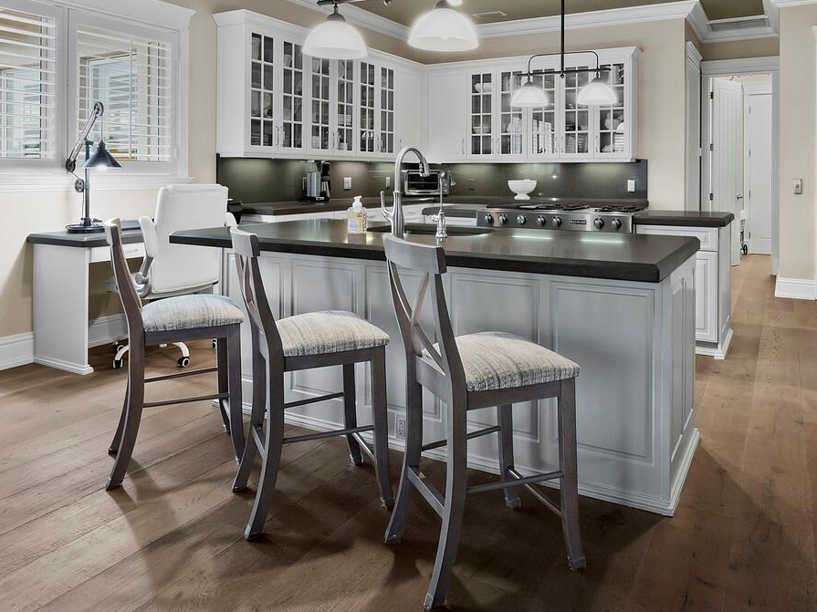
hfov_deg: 69.2
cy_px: 166
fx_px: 590
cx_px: 455
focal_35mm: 25
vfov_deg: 52.8
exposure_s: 1/1.25
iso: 400
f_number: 11
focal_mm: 7
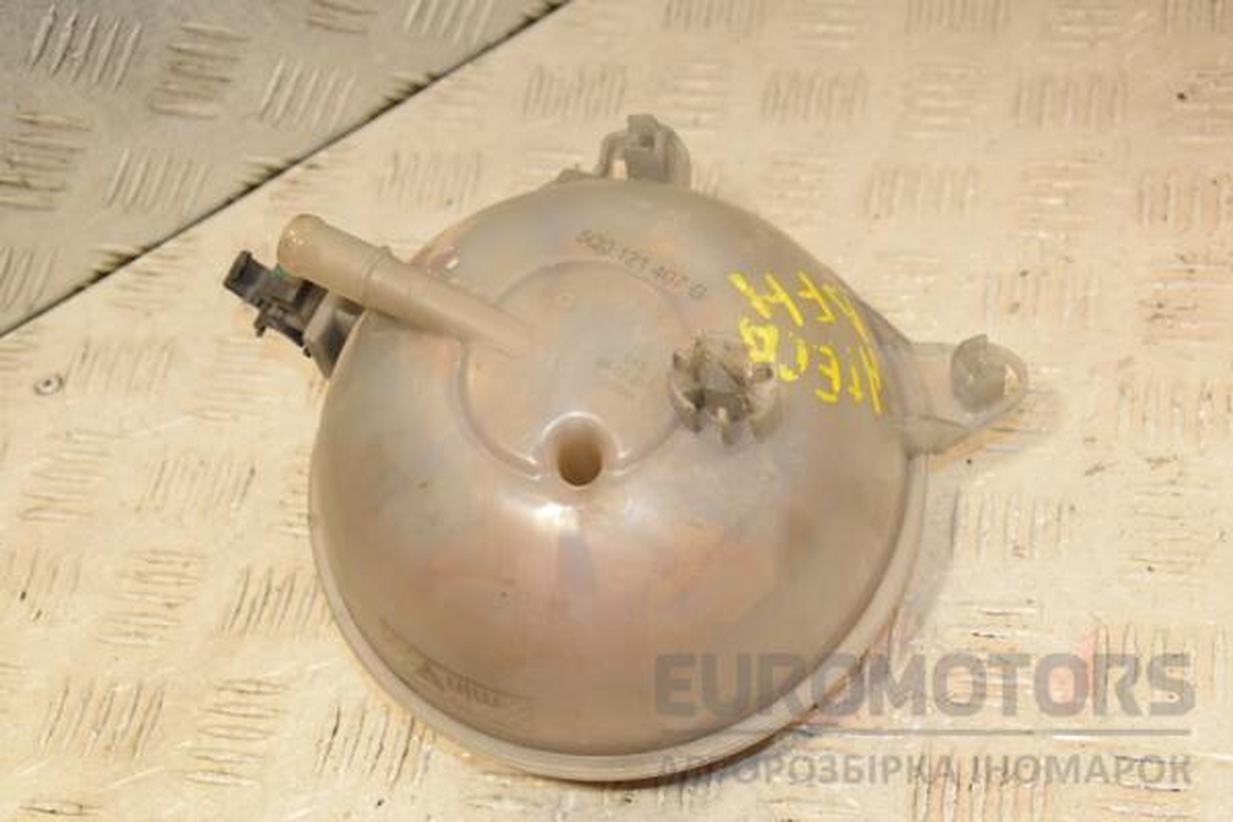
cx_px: 616
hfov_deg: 29.9
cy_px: 411
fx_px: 2312
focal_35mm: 68
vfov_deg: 20.2
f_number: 7.1
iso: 800
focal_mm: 45
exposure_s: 1/200
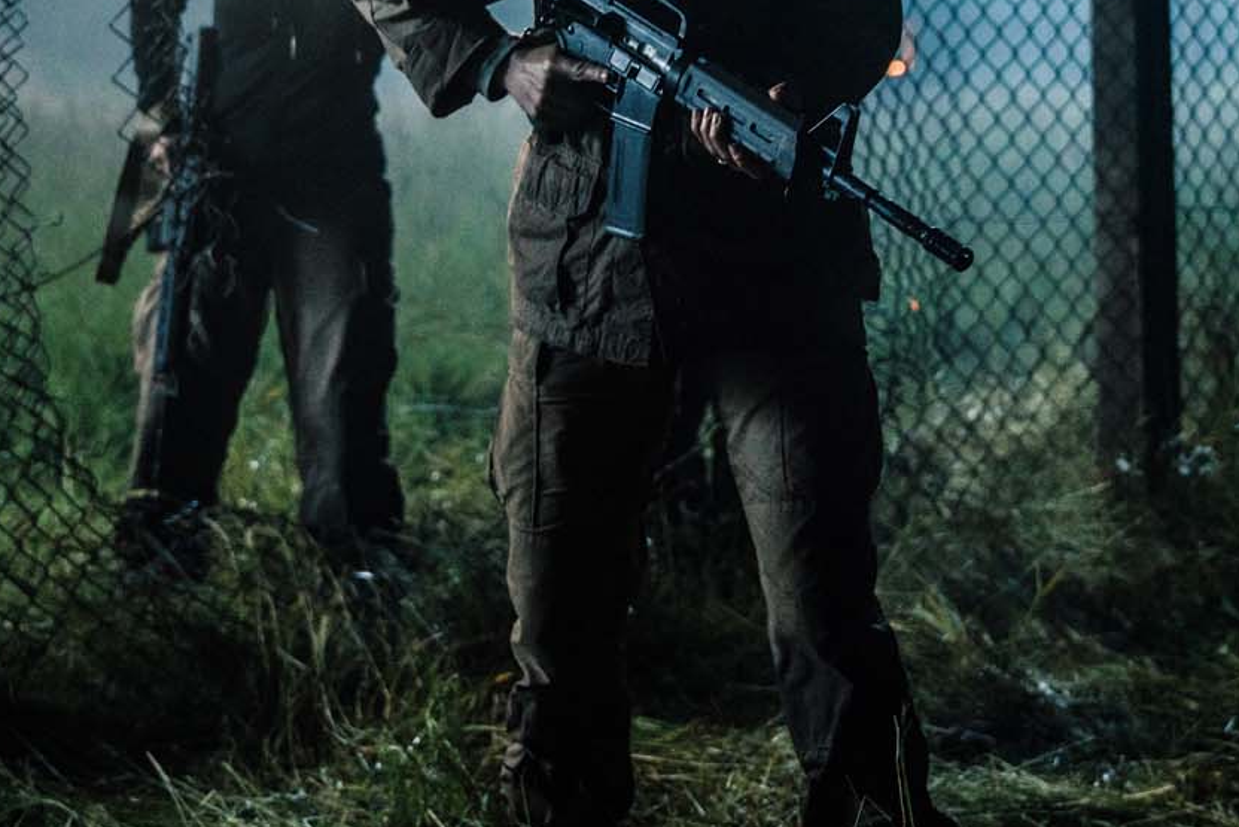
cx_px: 627
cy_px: 56
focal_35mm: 75
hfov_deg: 27.0
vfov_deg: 17.9
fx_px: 2582
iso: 2000
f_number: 2.8
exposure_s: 1/60
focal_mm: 39
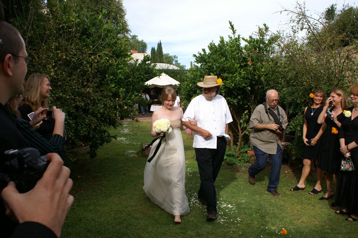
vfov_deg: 43.5
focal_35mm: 30
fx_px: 298
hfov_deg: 62.0
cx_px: 179
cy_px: 119
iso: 100
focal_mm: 20
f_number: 8
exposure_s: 1/160
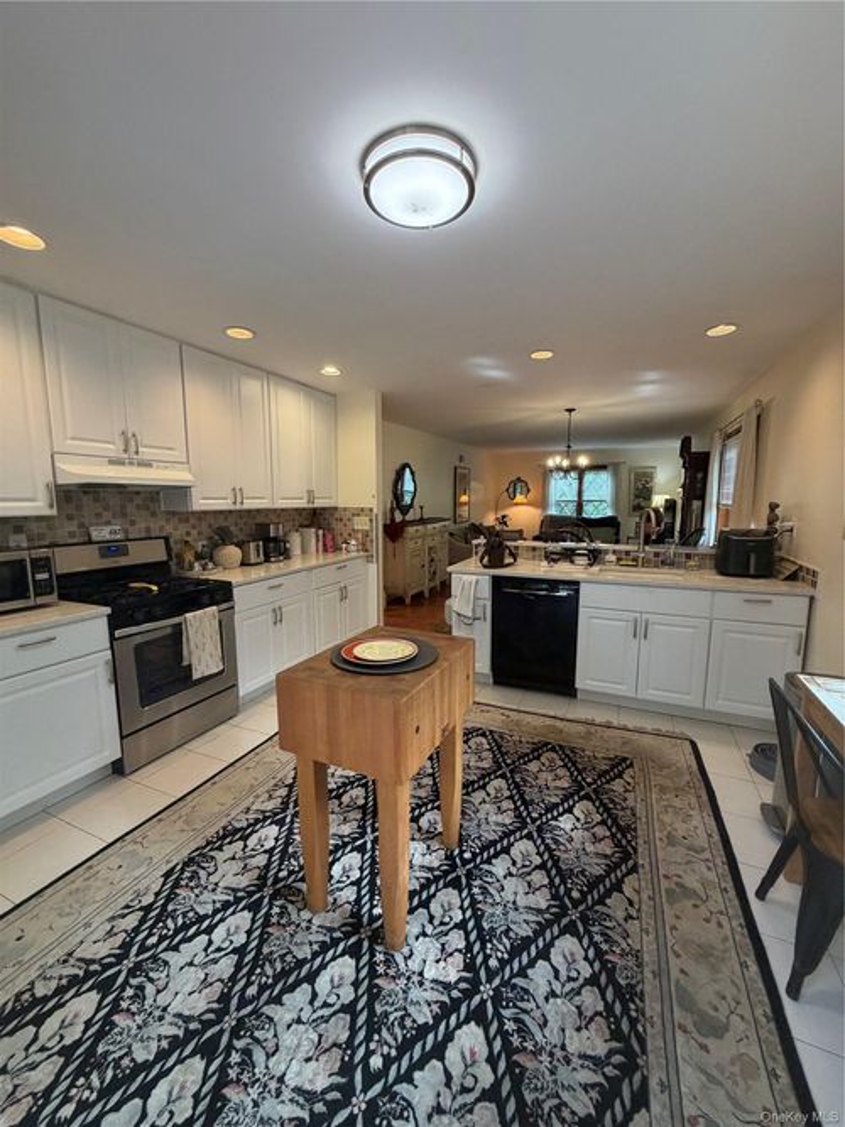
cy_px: 564
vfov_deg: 102.1
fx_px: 456
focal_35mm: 14
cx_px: 422
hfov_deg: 85.7
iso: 320
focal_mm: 2.22
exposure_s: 1/120
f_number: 2.2
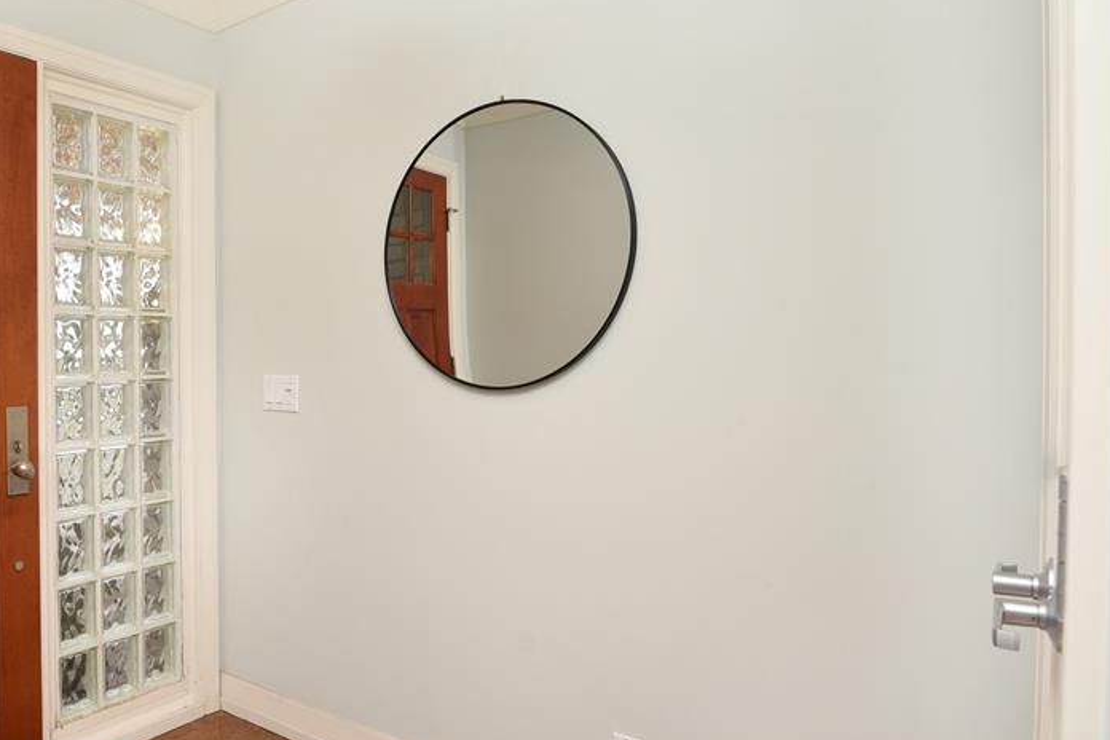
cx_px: 301
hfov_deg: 67.7
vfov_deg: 51.3
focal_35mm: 25
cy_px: 384
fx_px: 771
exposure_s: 1/60
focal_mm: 17
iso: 640
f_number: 6.3
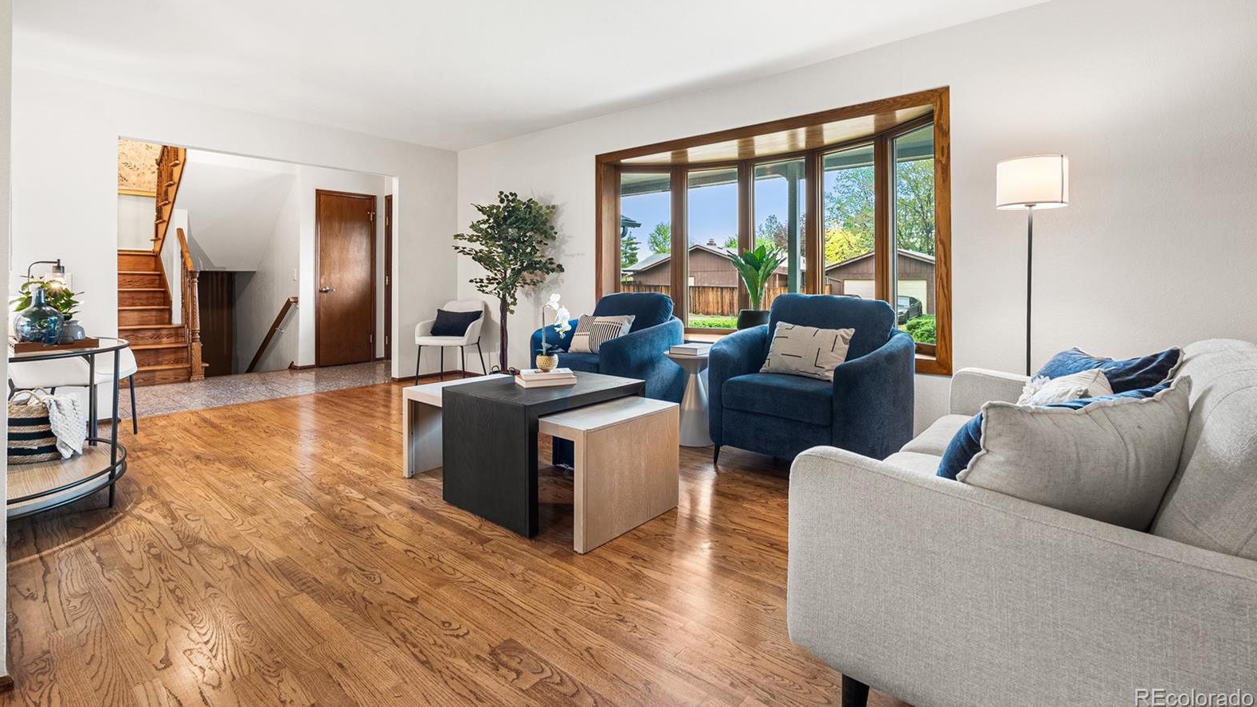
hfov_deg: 95.9
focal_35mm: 17
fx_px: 567
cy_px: 289
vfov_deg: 63.5
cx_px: 626
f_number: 8
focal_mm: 16
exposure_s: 2.5
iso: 200
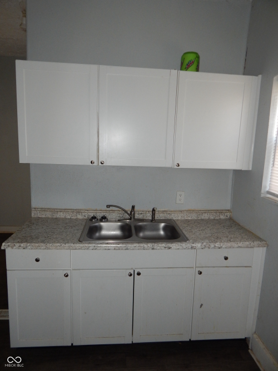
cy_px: 186
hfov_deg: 61.1
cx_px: 139
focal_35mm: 22
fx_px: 236
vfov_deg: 76.4
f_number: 3
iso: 200
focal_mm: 4
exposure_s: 1/30
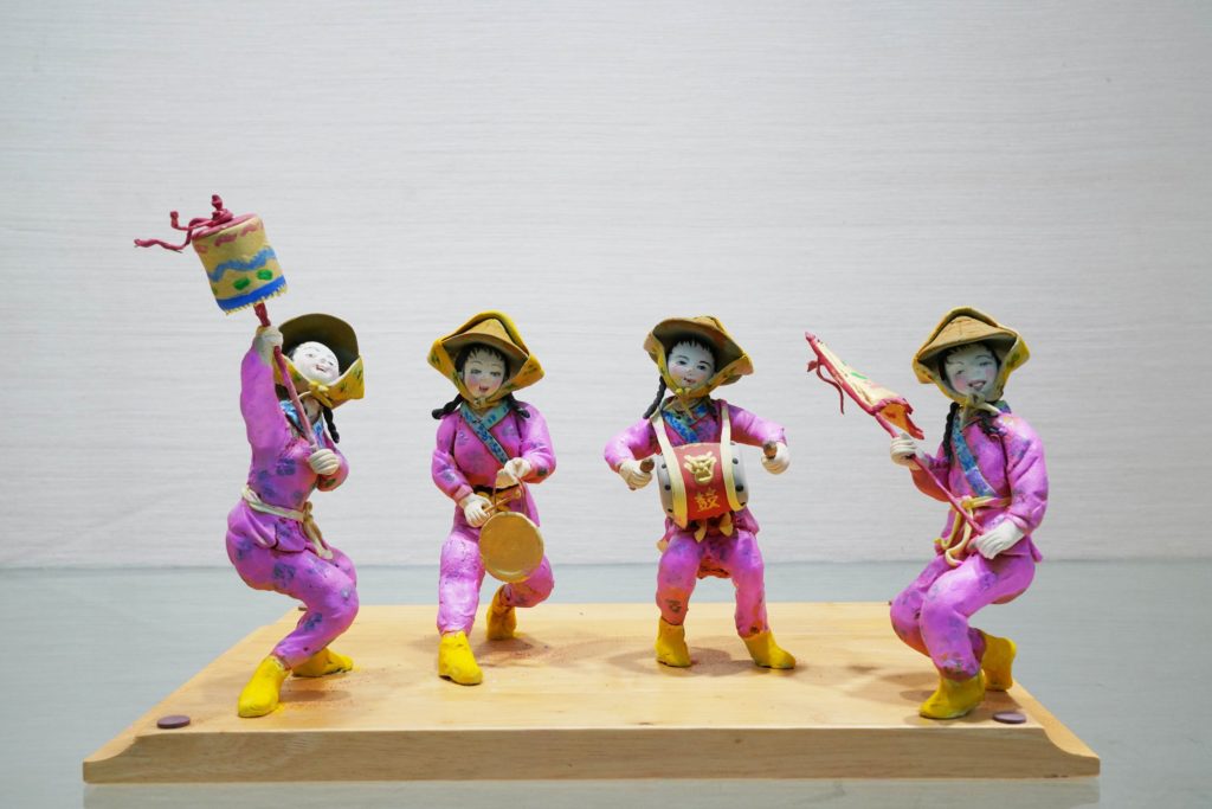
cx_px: 606
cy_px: 404
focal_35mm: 41
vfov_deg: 32.6
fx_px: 1380
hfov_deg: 47.4
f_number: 11
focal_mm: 41
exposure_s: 1/100
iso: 1600
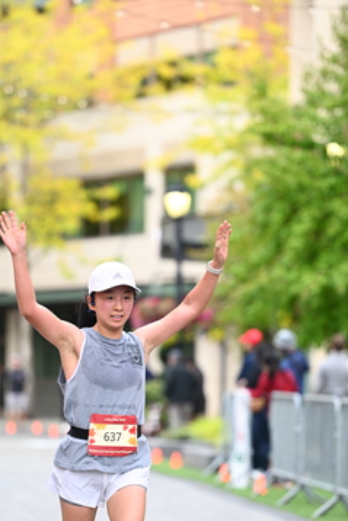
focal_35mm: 215
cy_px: 329
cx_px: 141
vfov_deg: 9.6
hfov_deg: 6.4
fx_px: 3114
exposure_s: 1/1600
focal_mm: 140
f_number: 2.8
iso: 1000
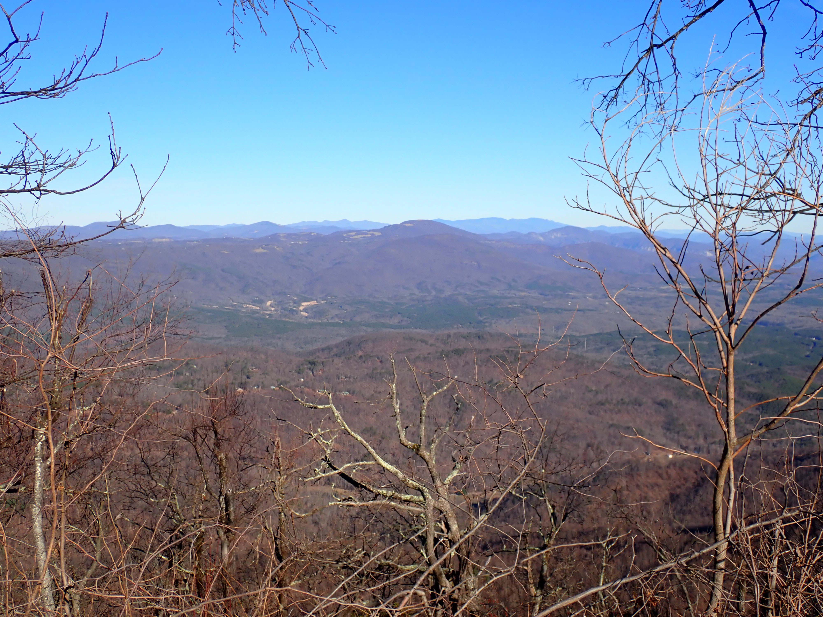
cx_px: 412
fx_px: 975
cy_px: 308
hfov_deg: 45.8
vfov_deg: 35.1
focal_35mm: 41
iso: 100
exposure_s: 1/800
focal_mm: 7.31
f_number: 4
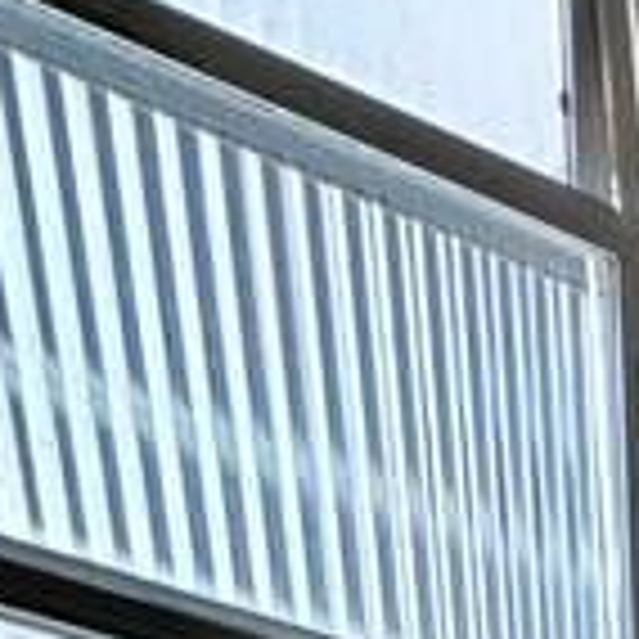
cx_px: 1683
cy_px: 2367
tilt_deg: -17.6
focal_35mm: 94
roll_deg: -3.0
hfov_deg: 12.6
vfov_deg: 9.0
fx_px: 1963
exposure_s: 1/120
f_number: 2.2
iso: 100
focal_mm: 2.22
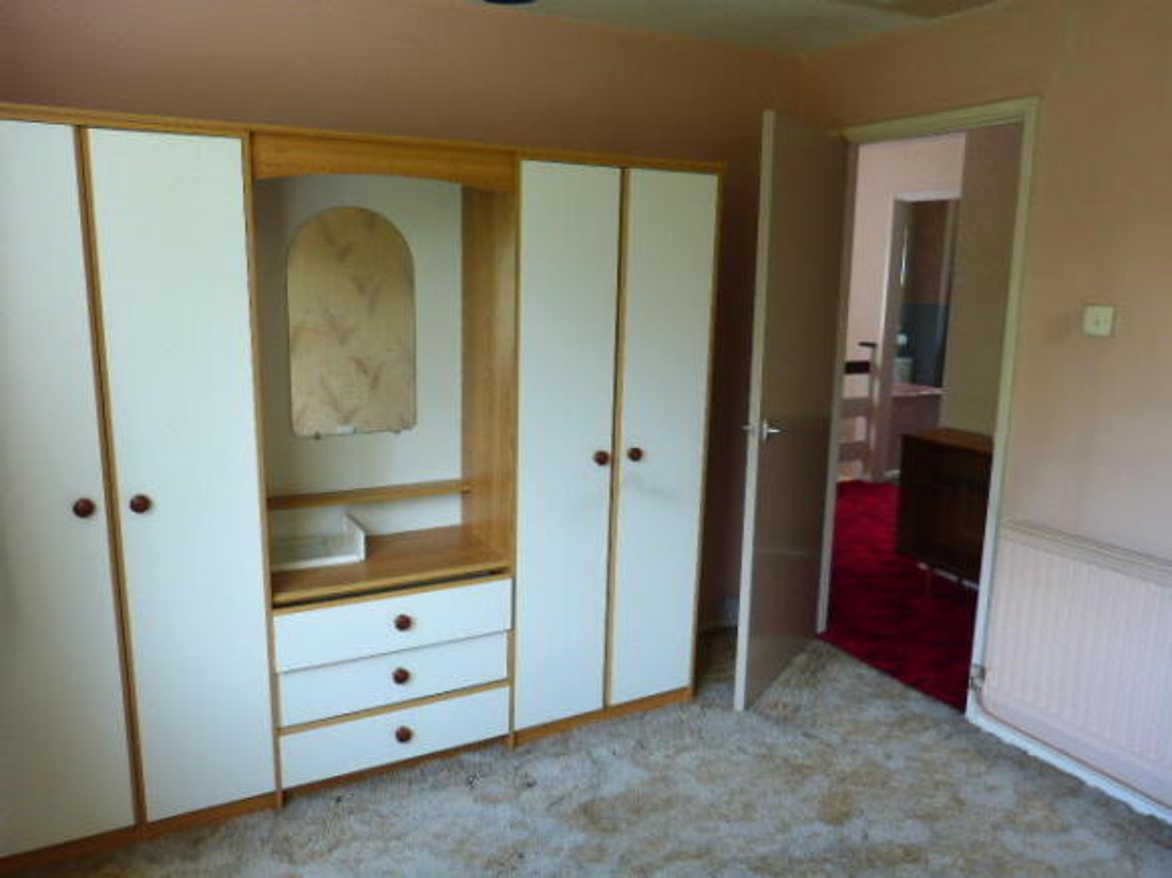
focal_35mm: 25
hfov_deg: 69.4
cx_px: 586
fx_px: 846
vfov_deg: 54.9
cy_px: 439
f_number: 2.8
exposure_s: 1/60
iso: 125
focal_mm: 4.5
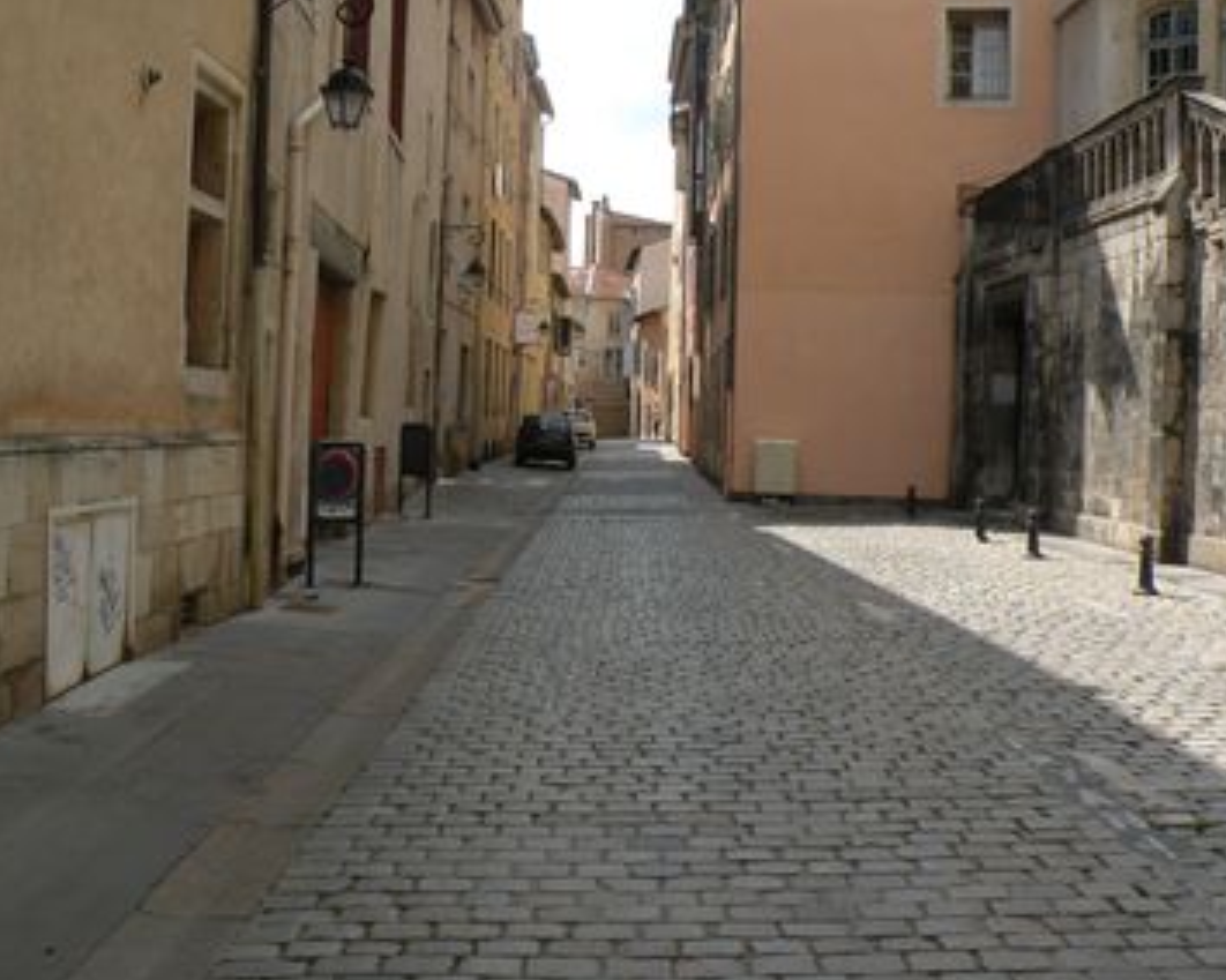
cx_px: 565
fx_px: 1378
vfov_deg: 39.1
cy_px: 438
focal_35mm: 38
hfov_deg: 47.9
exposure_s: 1/235
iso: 64
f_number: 5.6
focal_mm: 4.7
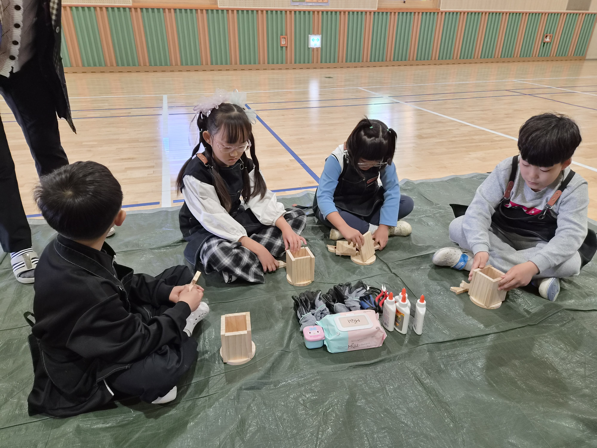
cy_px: 224
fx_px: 397
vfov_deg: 58.9
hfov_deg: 73.9
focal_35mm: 23
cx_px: 298
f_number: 1.8
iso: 250
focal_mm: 5.4
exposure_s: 1/120
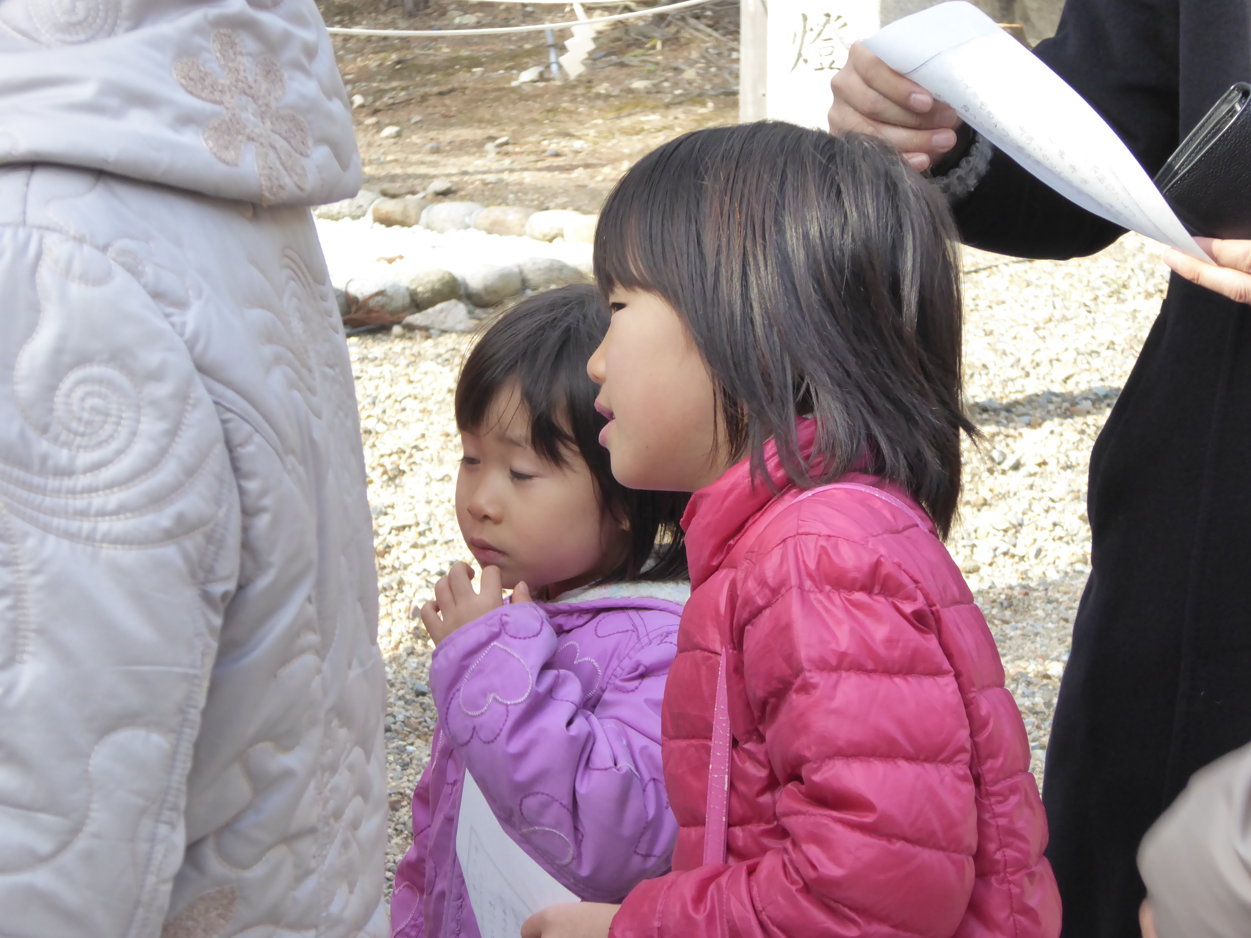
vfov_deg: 9.9
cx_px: 626
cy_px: 469
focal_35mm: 150
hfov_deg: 13.2
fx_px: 5421
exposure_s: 1/125
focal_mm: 24.2
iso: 320
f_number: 5.3
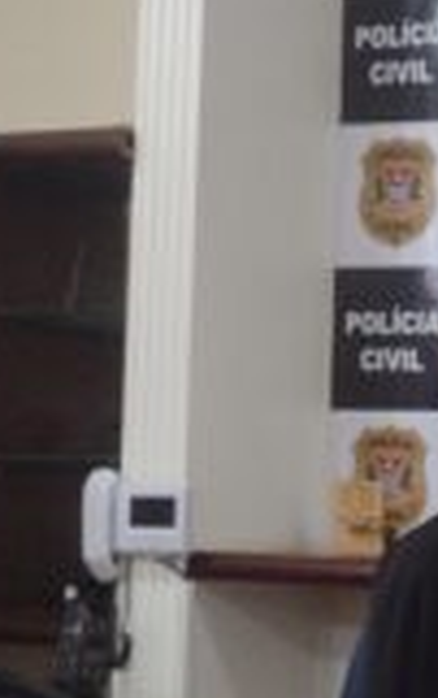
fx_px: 1581
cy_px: 525
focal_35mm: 83
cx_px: 744
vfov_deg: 24.6
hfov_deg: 14.2
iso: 428
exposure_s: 1/40
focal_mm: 4.71
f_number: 1.7
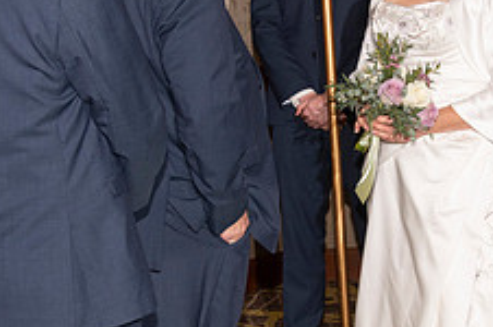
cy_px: 112
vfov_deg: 9.5
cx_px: 345
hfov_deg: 14.2
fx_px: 1969
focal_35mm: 144
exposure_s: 1/160
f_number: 9
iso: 1000
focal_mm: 56
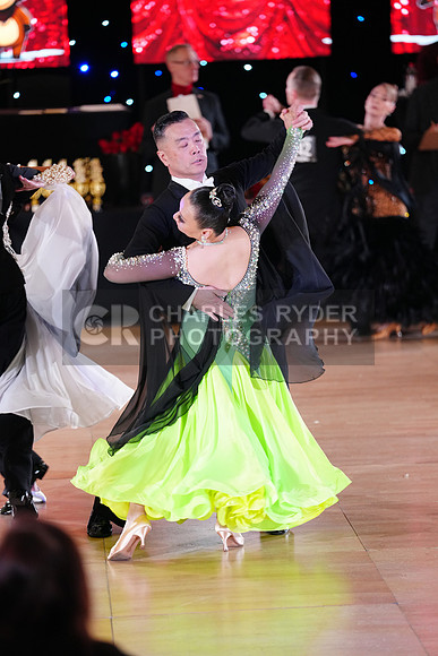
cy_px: 328
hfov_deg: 8.4
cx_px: 219
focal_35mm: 163
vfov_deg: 12.6
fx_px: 2973
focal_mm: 163
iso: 2500
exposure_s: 1/320
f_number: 2.8
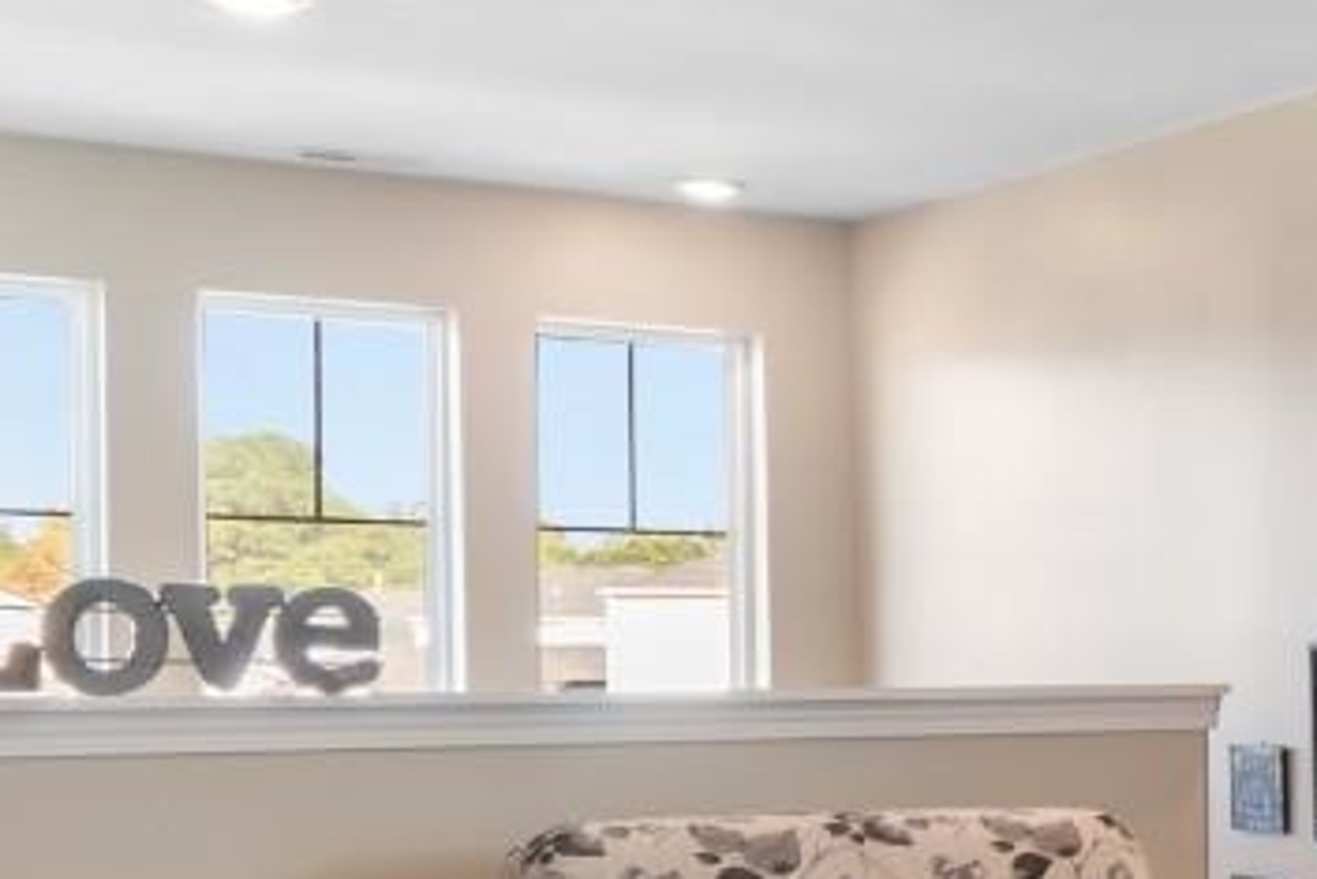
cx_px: 2219
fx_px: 2525
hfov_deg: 21.7
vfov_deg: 19.6
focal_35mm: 69
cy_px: 666
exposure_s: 1/10
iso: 100
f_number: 4.5
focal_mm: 10
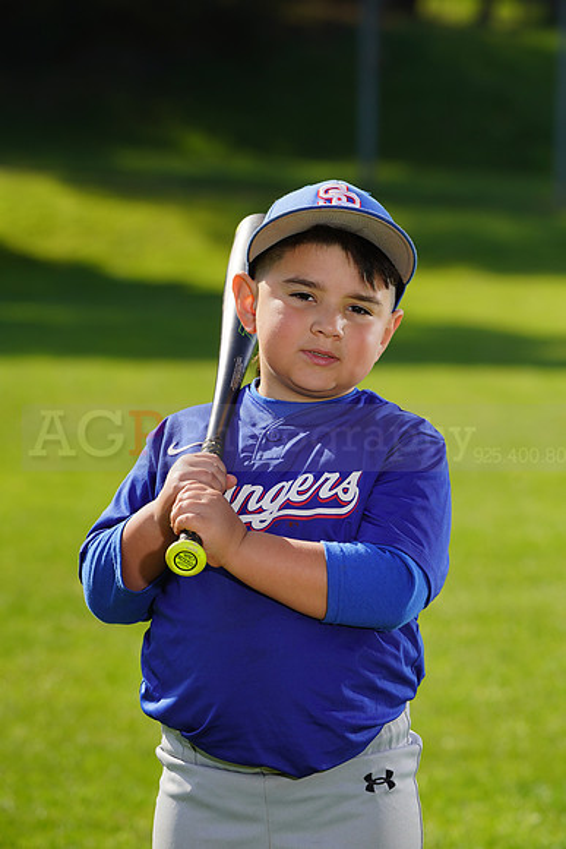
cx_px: 283
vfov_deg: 9.1
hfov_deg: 6.1
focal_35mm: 226
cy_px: 424
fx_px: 5326
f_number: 9
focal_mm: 226
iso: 100
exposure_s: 1/250
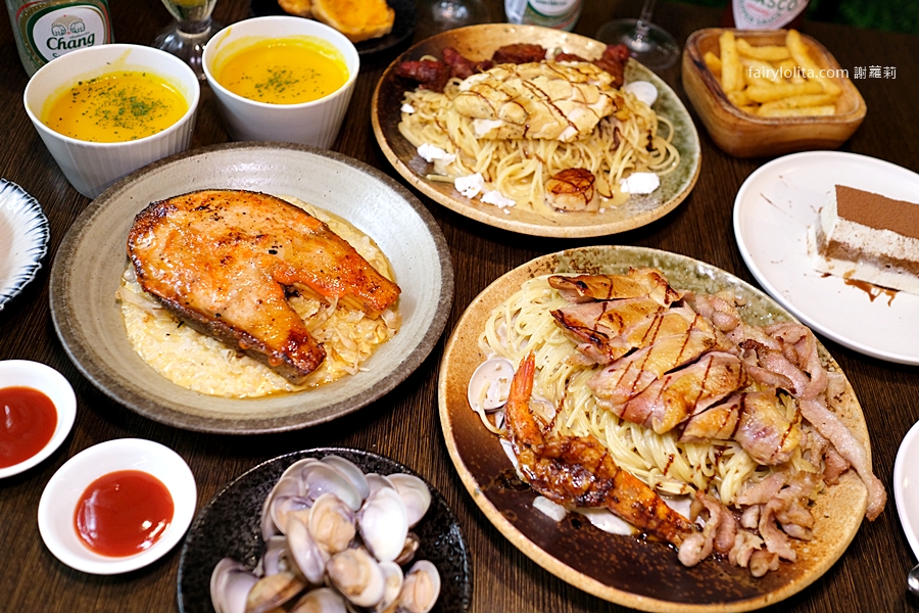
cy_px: 306
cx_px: 460
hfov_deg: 54.4
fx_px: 893
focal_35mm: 35
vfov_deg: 37.9
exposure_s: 1/150
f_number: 2.8
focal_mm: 23
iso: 1250
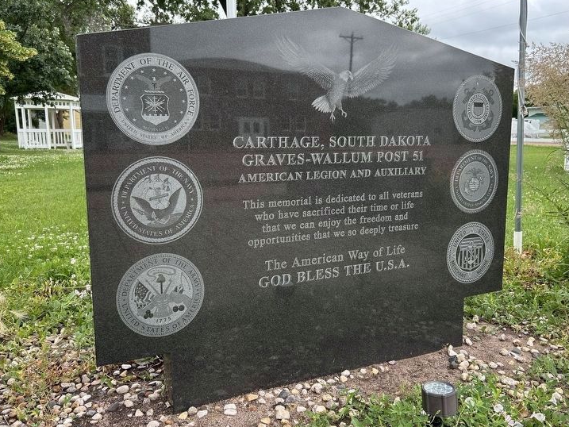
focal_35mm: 29
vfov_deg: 48.2
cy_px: 205
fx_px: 477
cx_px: 295
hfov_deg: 61.6
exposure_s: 1/422
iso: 50
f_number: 1.5
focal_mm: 5.7
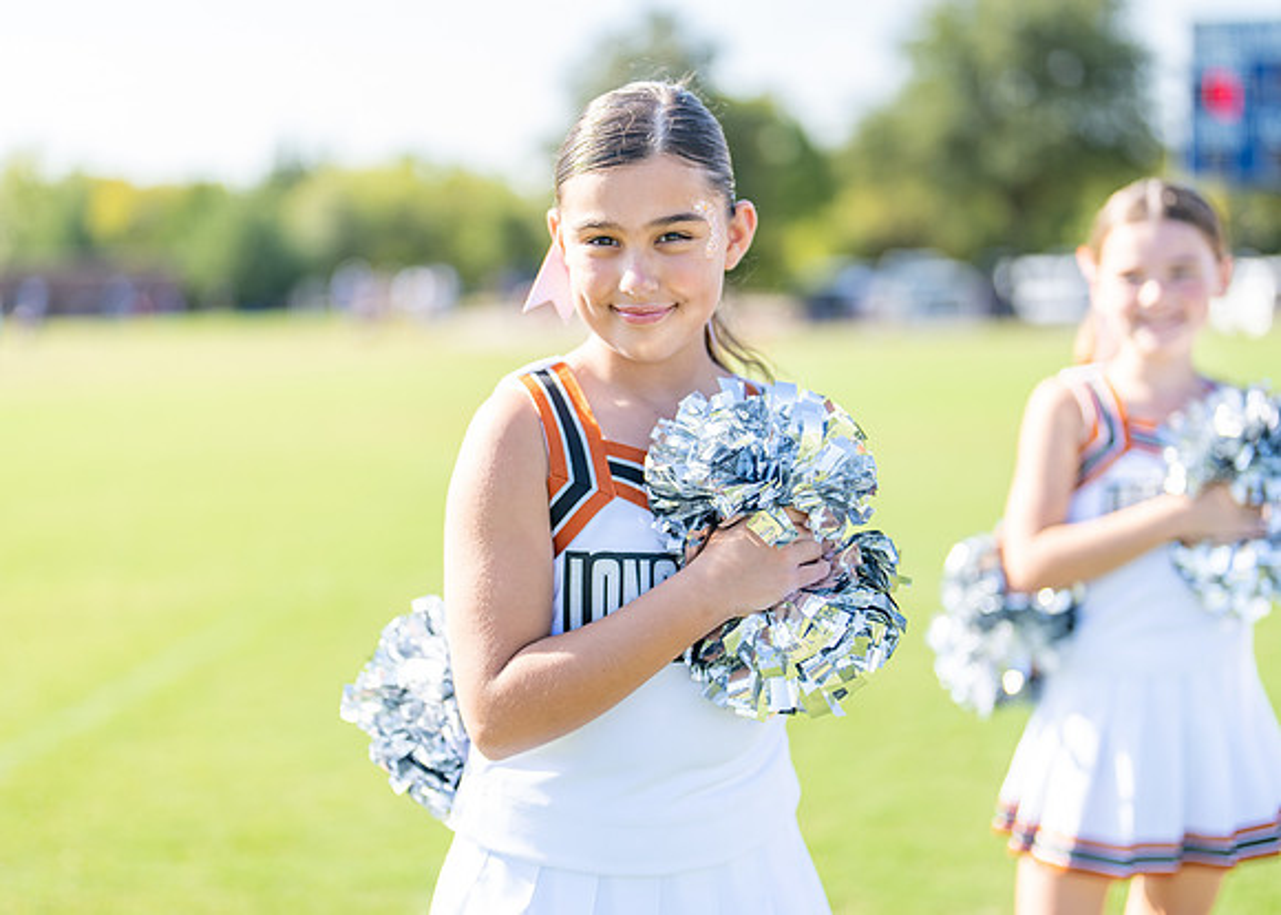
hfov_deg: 34.0
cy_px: 486
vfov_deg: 24.6
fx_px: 2097
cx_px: 626
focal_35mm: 58
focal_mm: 50
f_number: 1.2
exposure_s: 1/2000
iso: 100
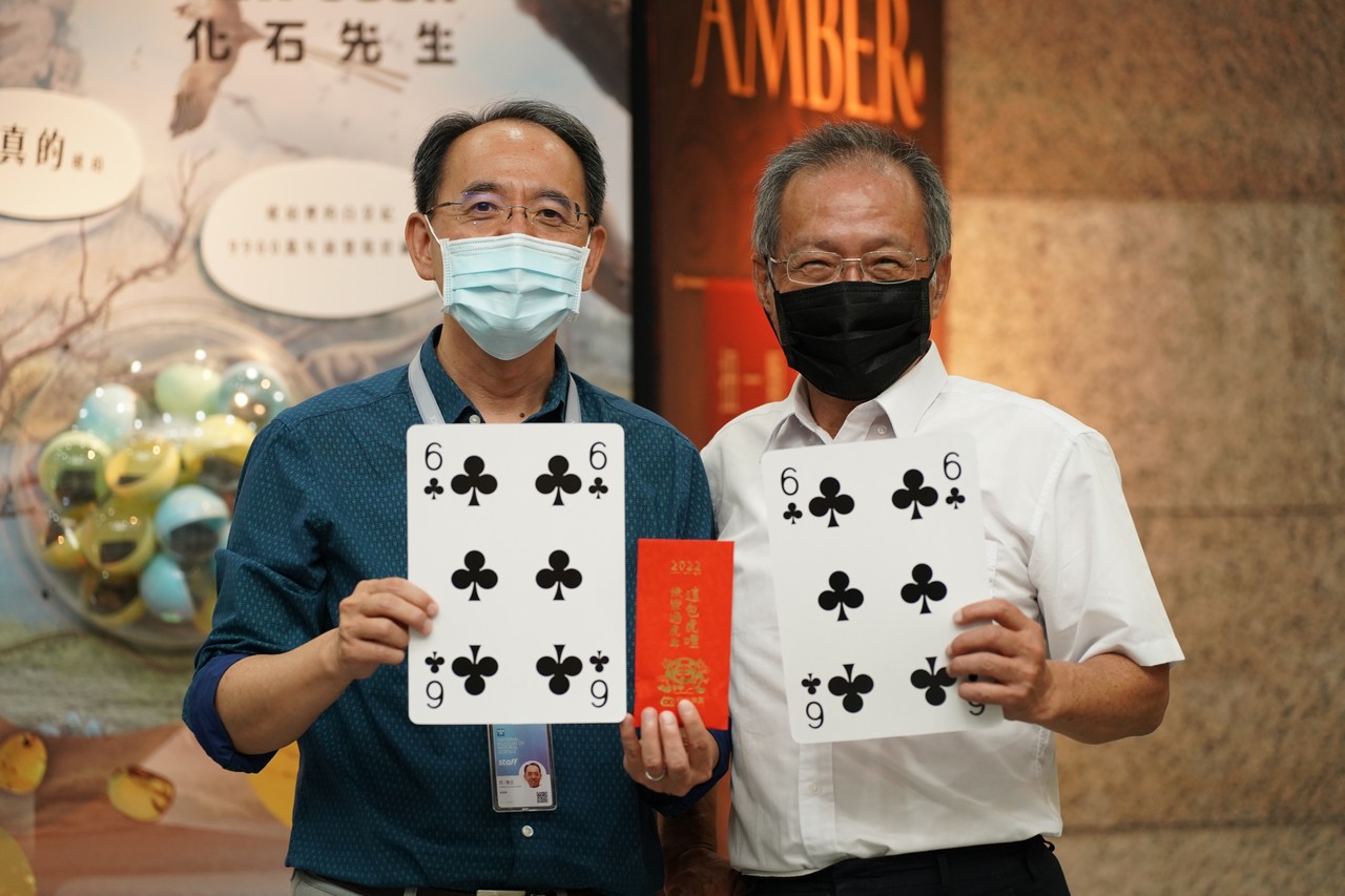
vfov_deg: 12.9
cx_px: 672
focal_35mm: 106
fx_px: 3959
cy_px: 448
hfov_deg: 19.3
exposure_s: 1/160
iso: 1600
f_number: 2.8
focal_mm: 106
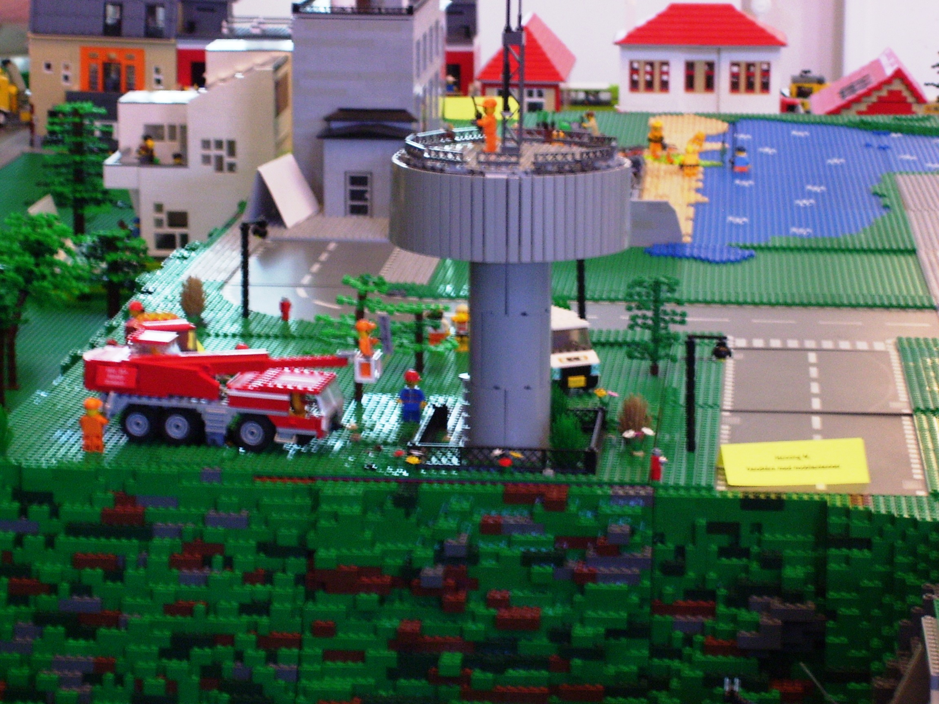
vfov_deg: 13.7
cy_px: 352
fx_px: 2930
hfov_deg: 18.2
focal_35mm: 108
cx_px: 470
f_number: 4.6
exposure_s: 1/8
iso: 160
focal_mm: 18
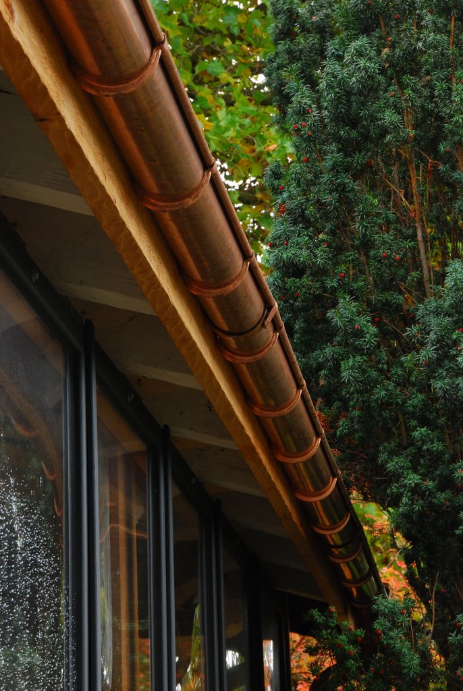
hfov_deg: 10.2
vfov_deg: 15.2
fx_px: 2595
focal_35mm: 135
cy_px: 346
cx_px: 232
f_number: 18
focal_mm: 90
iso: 320
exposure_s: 1/2.5
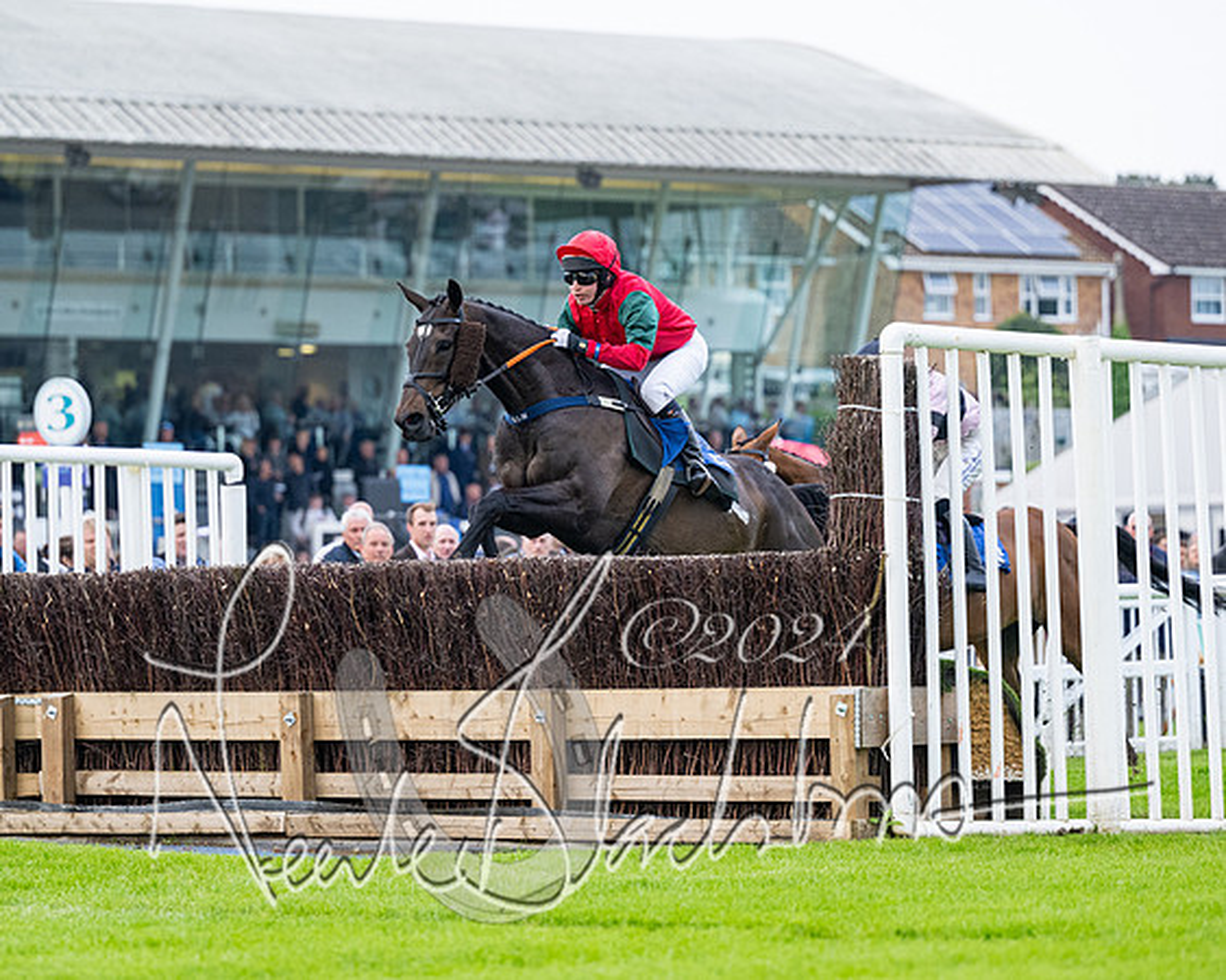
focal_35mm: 179
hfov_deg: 10.8
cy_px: 495
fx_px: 6507
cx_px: 673
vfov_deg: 8.6
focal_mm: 125
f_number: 2.8
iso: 800
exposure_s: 1/2500
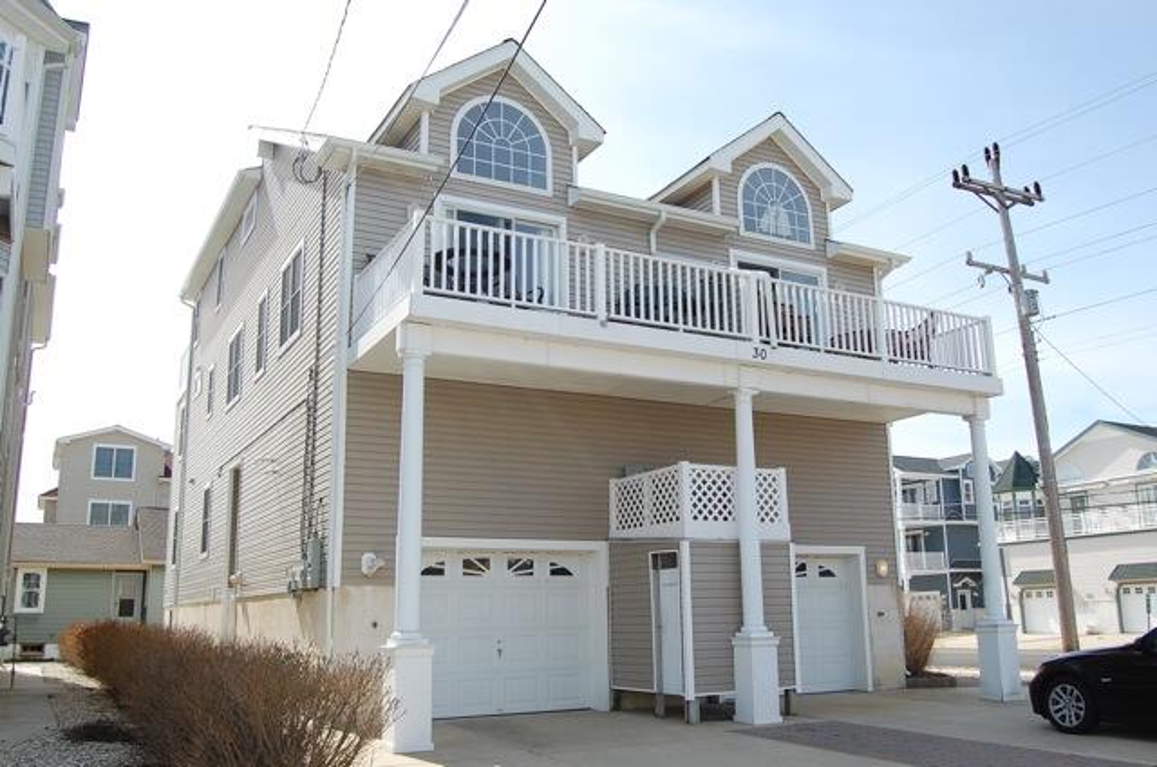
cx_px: 578
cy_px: 384
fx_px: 962
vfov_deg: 43.4
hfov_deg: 62.0
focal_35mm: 30
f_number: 8
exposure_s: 1/400
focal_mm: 20
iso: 200
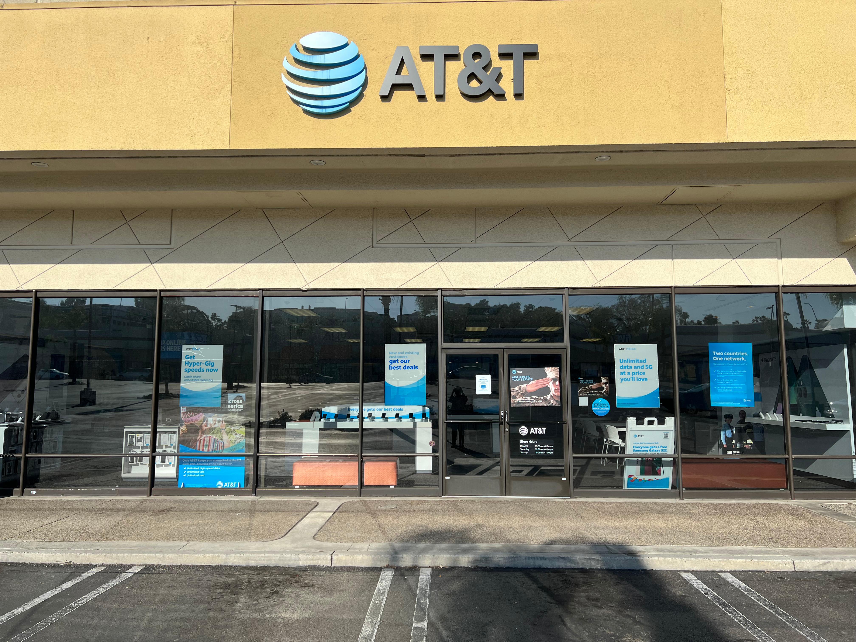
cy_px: 321
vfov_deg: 53.1
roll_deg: +0.0
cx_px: 428
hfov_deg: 67.3
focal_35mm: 26
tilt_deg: +5.7
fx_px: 643
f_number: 1.5
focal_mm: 5.7
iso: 50
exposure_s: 1/6579
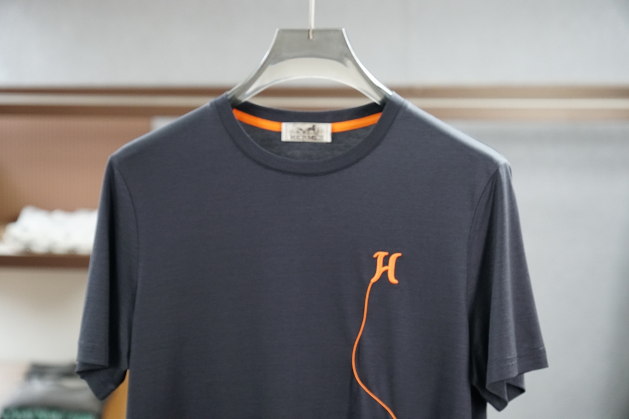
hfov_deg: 23.8
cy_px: 210
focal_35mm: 86
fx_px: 1494
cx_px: 314
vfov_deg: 16.0
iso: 1600
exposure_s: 1/100
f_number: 3.5
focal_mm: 57
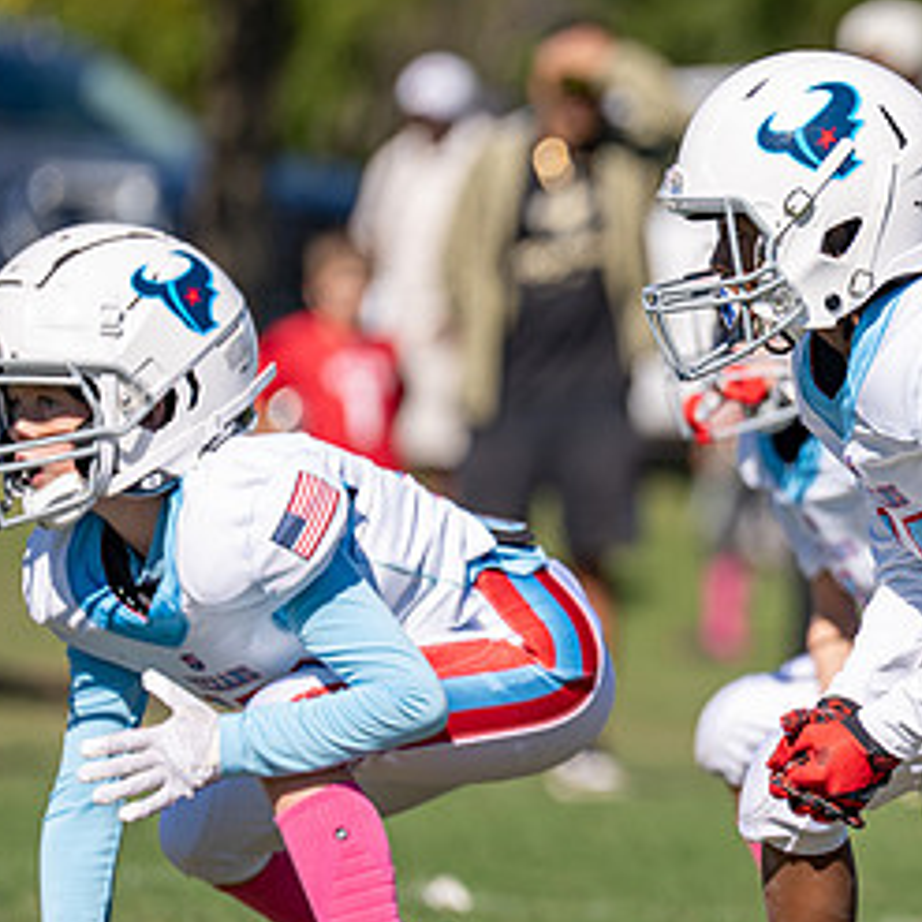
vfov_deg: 3.1
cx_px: 1059
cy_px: 447
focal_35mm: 569
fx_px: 17146
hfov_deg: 3.1
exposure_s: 1/2500
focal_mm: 200
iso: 100
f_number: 2.8
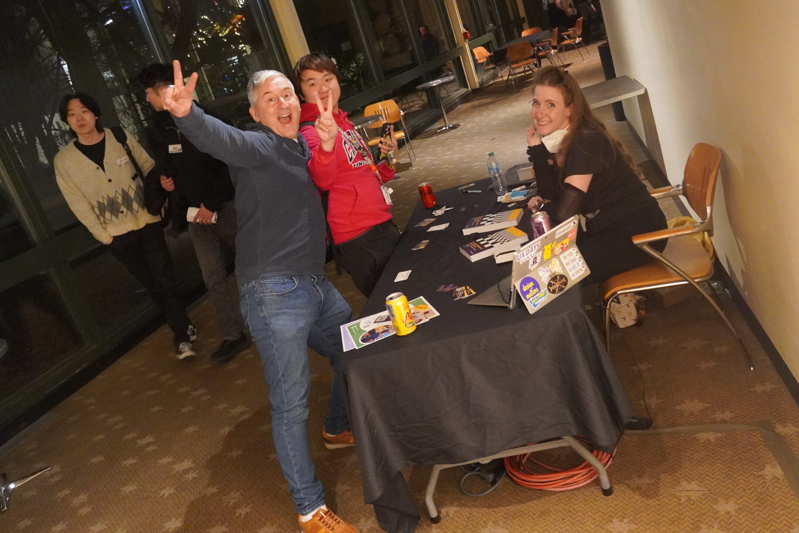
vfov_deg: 41.1
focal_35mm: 32
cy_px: 238
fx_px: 710
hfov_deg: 58.6
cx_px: 432
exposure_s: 1/40
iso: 6400
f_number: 3.5
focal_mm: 18
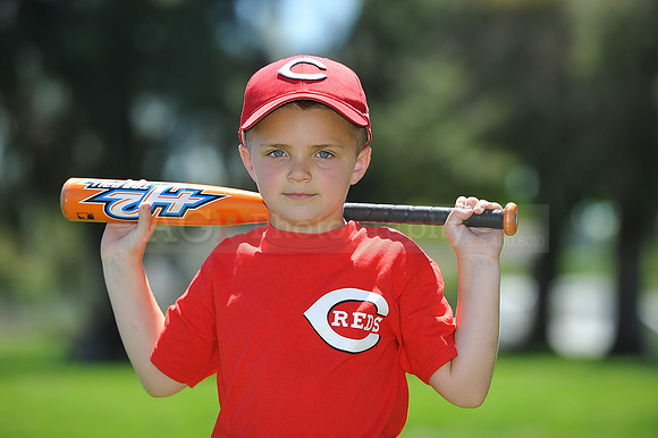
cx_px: 329
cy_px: 219
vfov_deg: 6.9
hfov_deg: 10.3
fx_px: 3653
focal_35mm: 200
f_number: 4.5
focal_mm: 200
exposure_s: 1/640
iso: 200
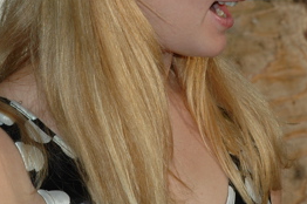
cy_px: 13
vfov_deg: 6.8
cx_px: 179
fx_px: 1714
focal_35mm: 201
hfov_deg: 10.2
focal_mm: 55
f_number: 10
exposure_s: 1/500
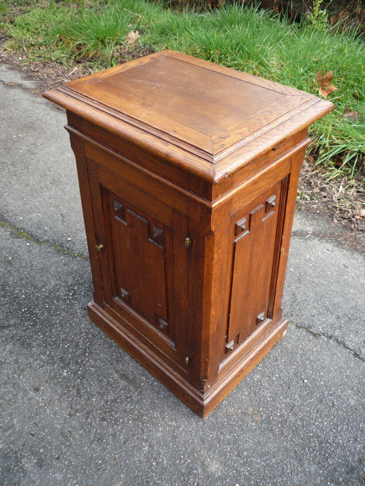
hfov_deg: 46.8
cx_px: 182
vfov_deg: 60.0
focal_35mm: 30
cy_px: 243
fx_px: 422
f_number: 3.3
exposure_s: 1/100
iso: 100
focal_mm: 5.2
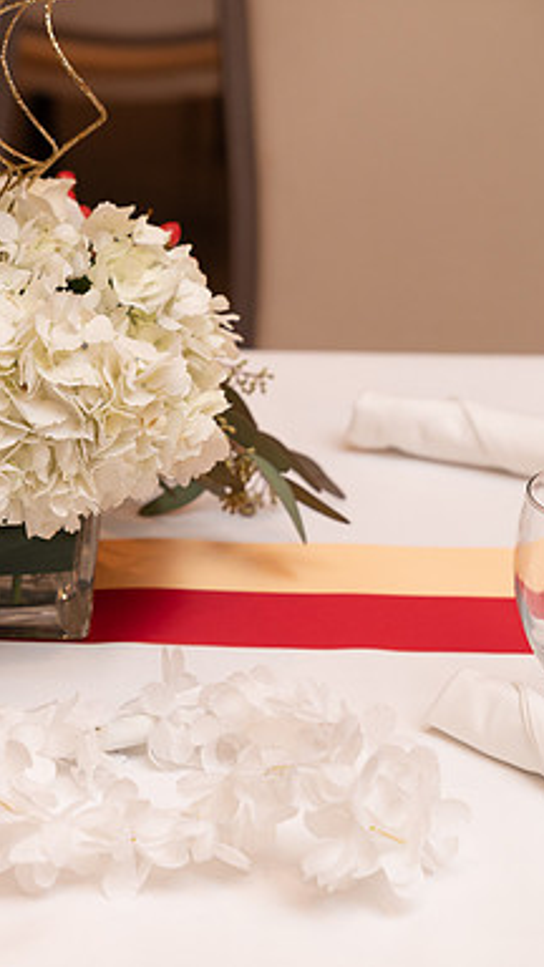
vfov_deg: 21.8
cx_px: 20
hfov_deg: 12.2
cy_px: 485
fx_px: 2513
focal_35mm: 98
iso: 800
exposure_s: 1/60
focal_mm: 62
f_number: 3.5
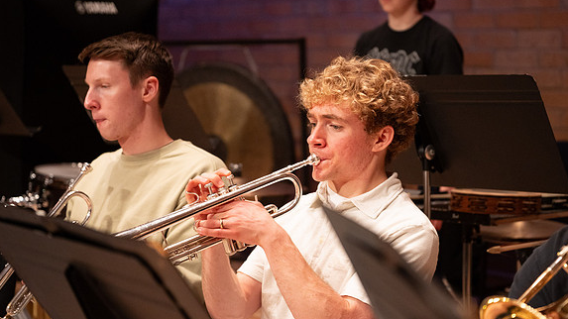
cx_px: 352
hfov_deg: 23.4
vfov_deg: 13.3
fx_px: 1370
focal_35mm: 91
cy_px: 142
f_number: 2.8
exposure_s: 1/400
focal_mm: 70
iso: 640
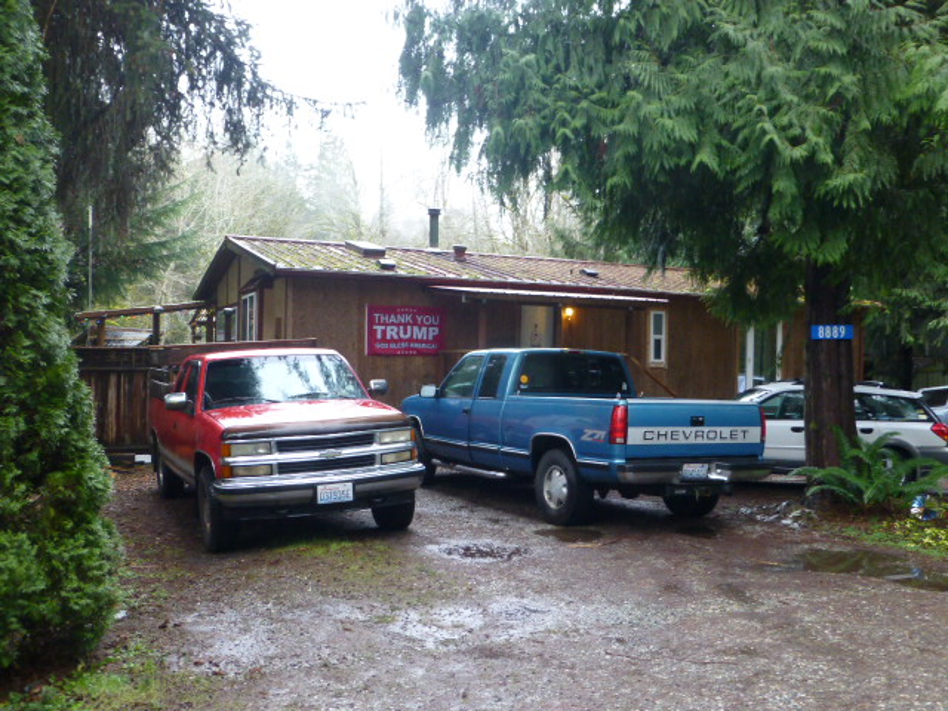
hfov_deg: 54.0
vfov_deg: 41.8
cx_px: 474
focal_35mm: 34
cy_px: 356
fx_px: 931
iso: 400
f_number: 3.7
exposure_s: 1/50
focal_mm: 6.1
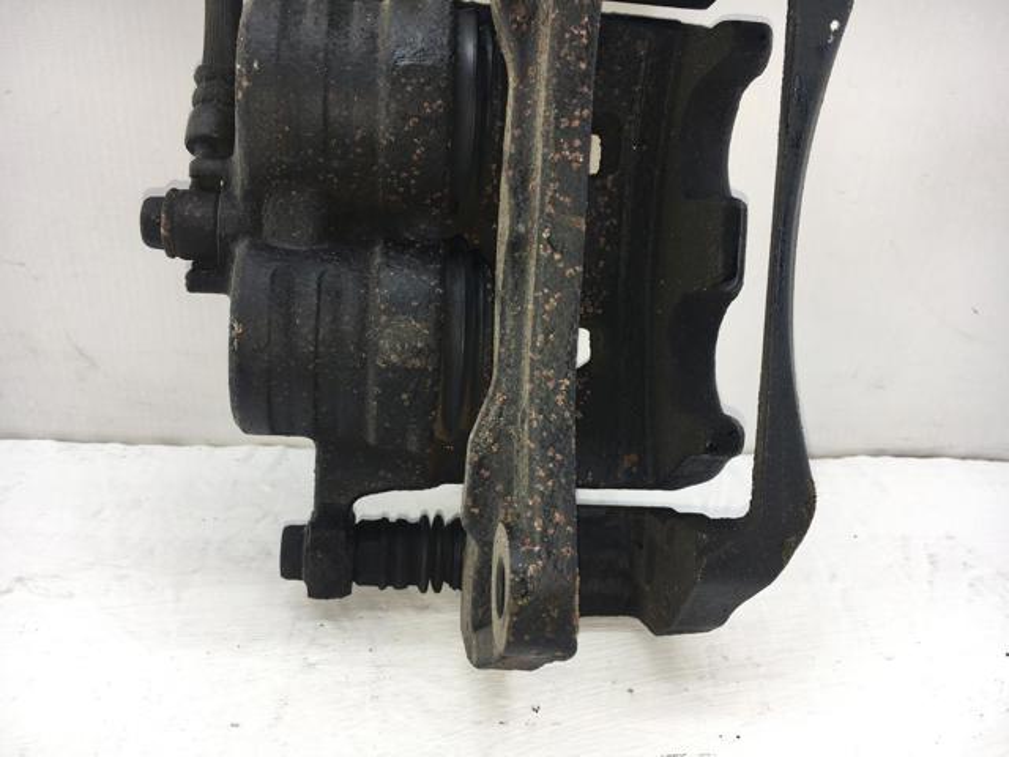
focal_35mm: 29
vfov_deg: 48.2
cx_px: 504
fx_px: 845
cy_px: 378
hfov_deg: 61.7
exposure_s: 1/180
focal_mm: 4.15
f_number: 2.2
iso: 25
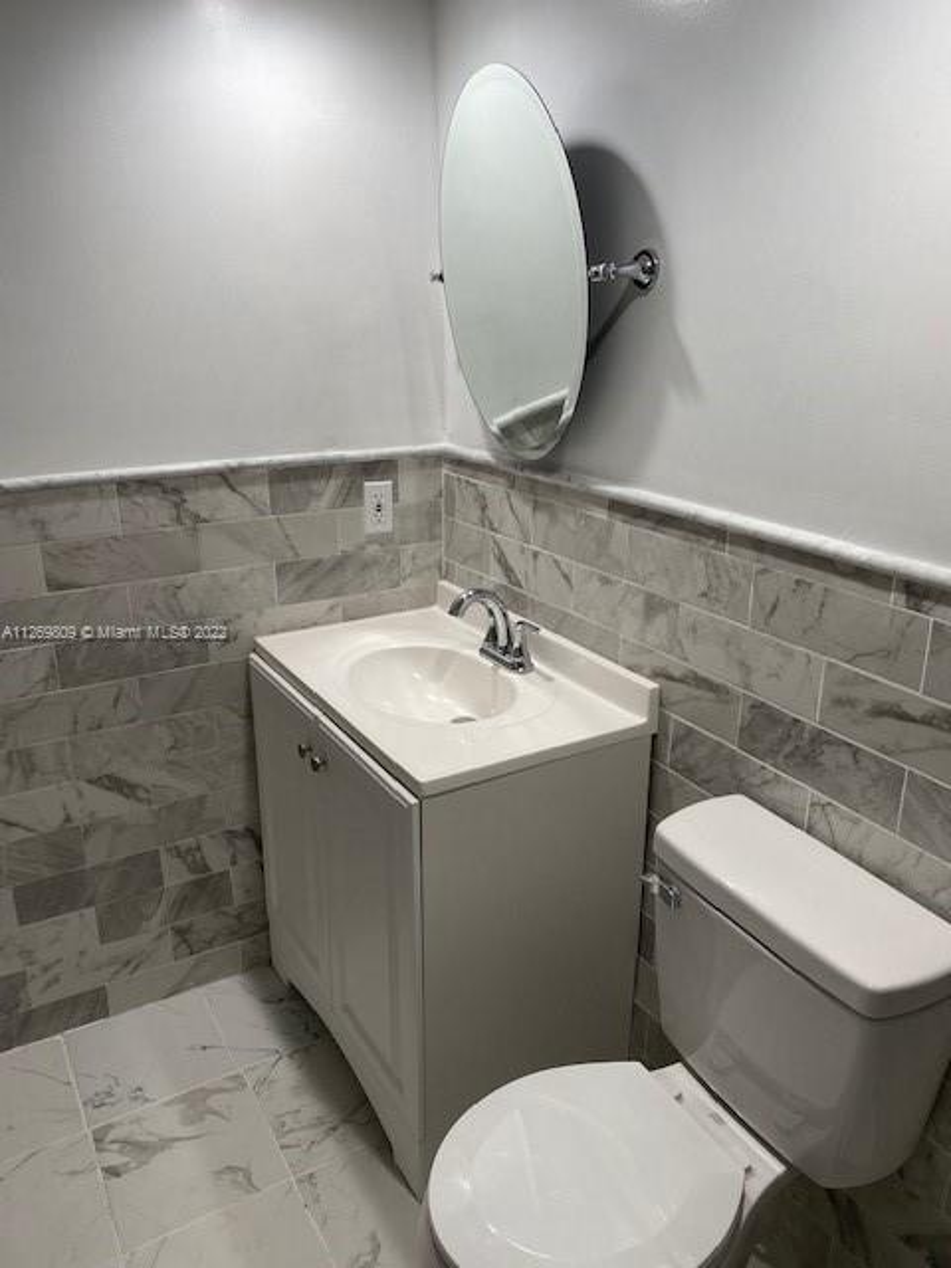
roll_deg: -0.1
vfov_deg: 67.3
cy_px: 634
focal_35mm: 26
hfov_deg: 53.1
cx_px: 476
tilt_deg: -17.7
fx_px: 952
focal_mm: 4.25
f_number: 1.8
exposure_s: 1/120
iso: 80
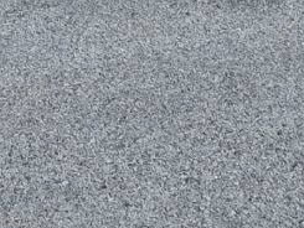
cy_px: -497
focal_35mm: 180
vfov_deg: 7.2
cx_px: 177
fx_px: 1582
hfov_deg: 11.0
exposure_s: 1/268
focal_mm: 6.4
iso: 50
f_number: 1.8
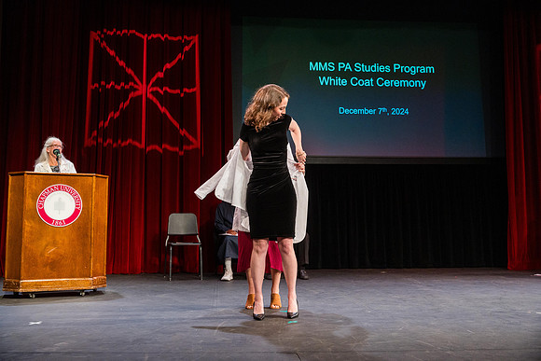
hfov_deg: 53.5
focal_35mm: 36
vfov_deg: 37.2
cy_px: 180
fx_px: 537
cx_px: 270
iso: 1250
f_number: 3.5
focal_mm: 35.7
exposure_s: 1/320
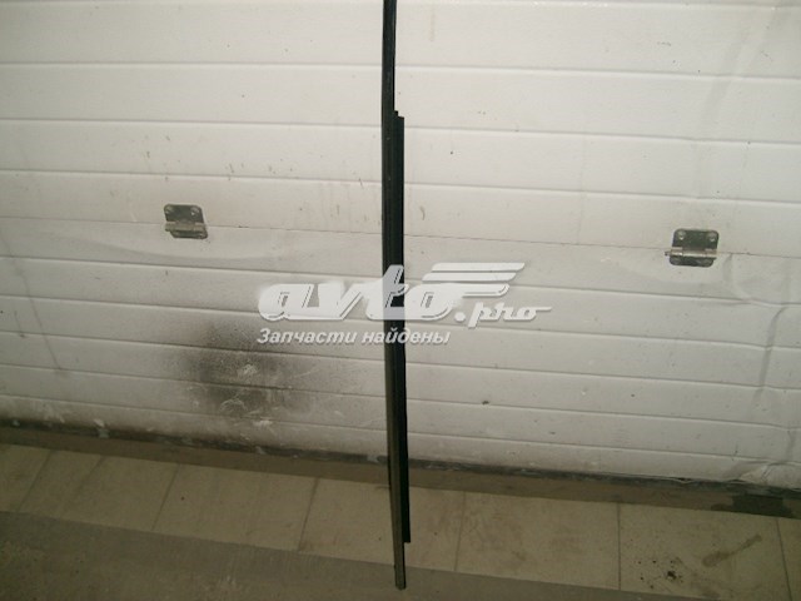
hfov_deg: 52.6
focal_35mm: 35
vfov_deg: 40.7
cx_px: 400
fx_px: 810
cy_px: 300
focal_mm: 5.8
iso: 100
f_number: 2.8
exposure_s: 1/45
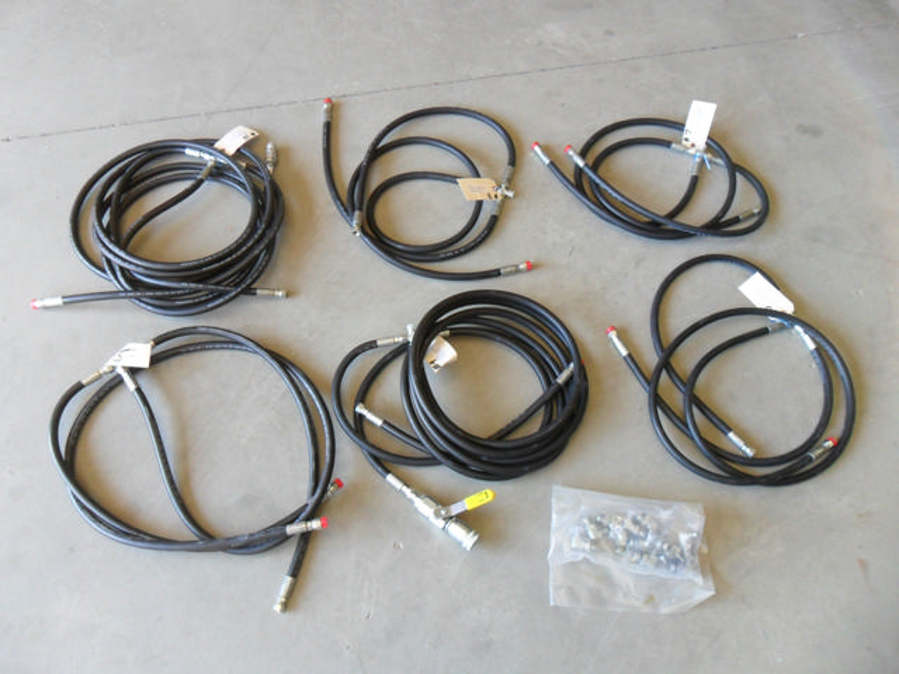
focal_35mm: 27
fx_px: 701
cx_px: 450
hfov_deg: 65.3
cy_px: 337
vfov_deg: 51.4
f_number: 3.5
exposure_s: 1/30
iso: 200
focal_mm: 4.9
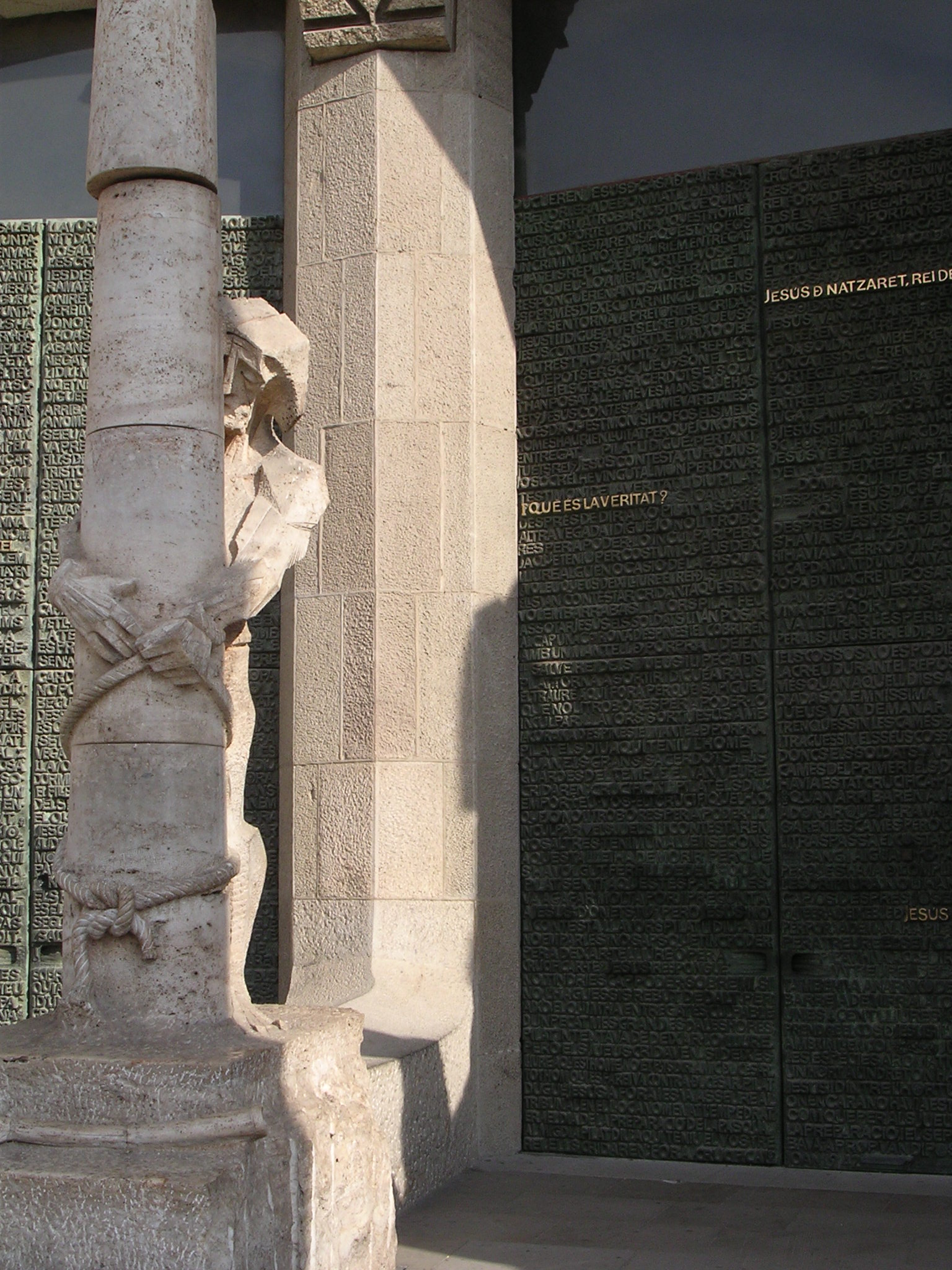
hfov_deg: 29.7
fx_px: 1797
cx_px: 476
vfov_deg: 38.9
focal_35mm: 49
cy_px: 635
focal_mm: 7.5
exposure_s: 1/192
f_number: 6.2
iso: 100
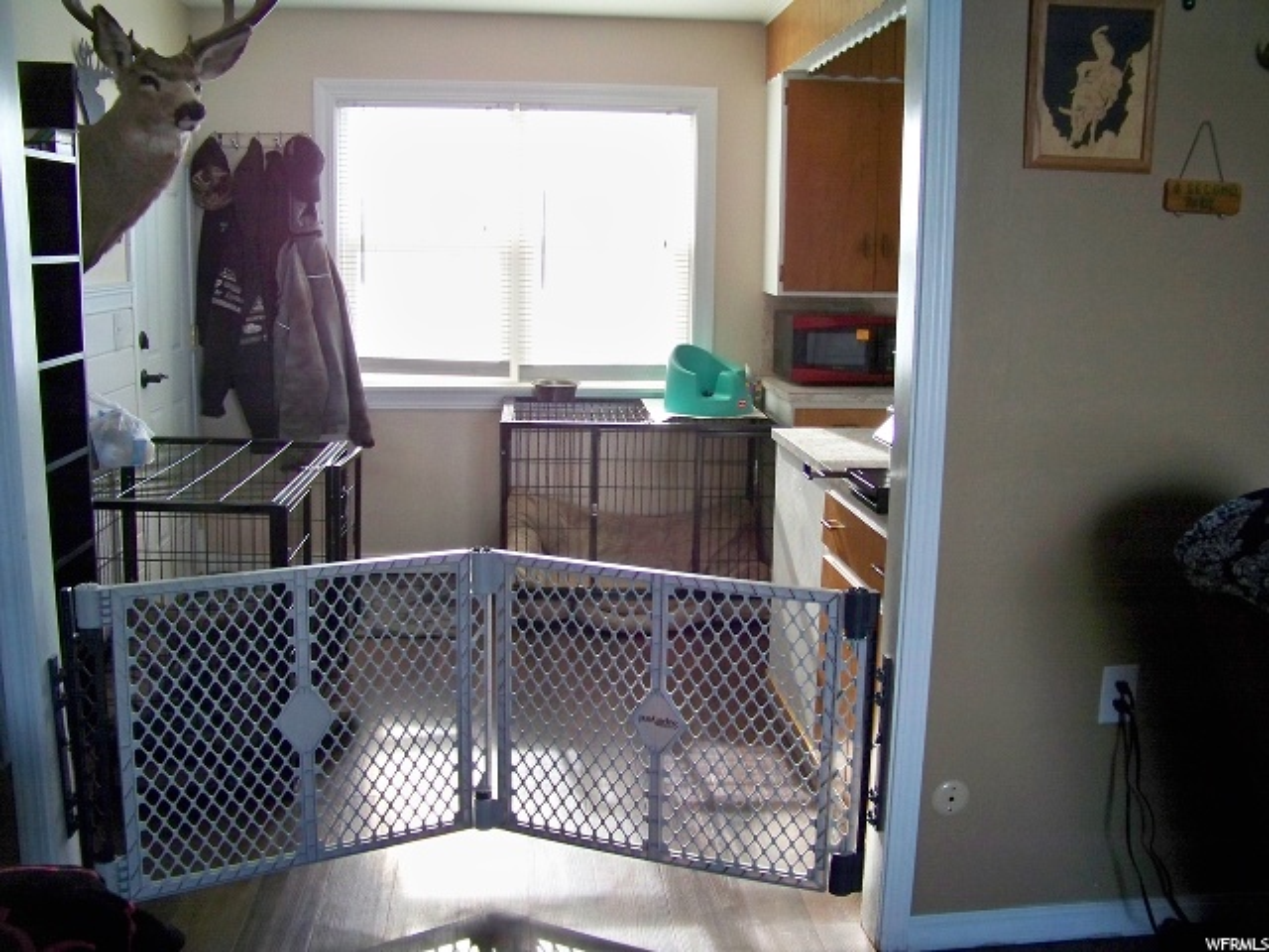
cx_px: 634
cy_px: 476
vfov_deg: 42.9
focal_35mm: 33
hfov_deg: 55.4
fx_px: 1210
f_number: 2.8
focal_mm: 5.85
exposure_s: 1/200
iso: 400
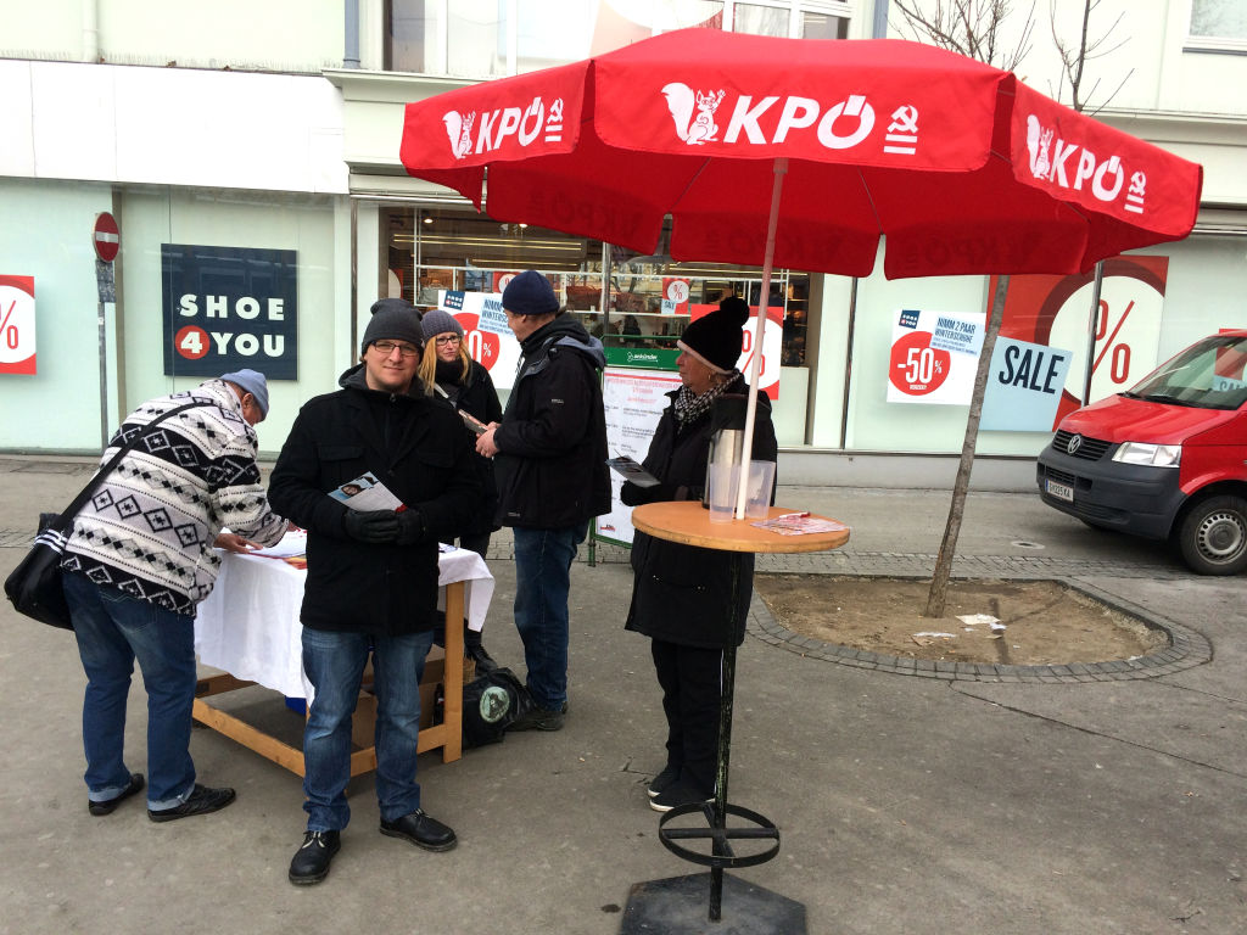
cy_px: 468
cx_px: 624
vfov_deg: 48.2
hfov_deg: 61.7
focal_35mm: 29
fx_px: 1045
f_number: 2.2
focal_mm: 4.15
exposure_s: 1/570
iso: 32
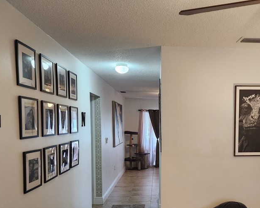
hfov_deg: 47.9
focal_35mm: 37
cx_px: 183
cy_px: 147
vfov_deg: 39.4
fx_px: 285
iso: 320
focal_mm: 5.4
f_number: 1.8
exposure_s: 1/120
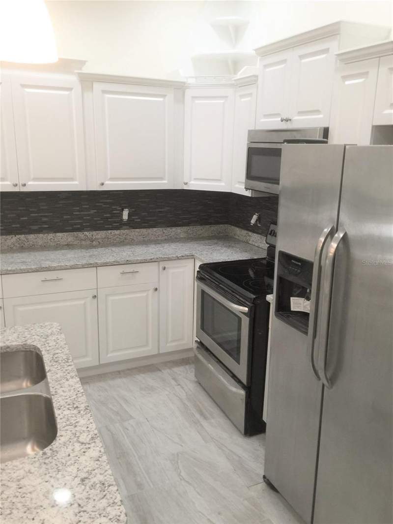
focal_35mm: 29
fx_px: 439
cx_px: 196
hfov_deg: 48.2
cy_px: 262
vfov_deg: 61.6
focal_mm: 4.15
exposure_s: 1/30
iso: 32
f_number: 2.2
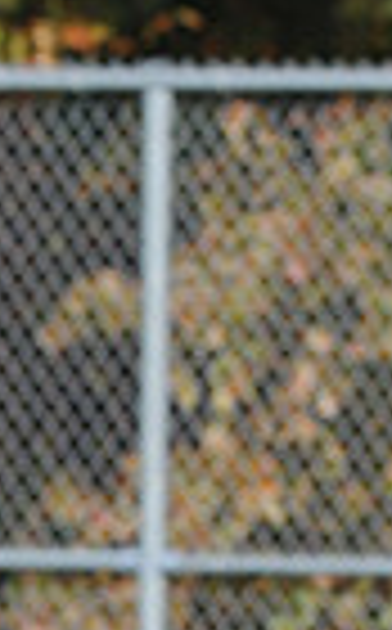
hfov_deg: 0.7
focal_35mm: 1903
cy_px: 1260
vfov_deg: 1.1
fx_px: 32663
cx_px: -214
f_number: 8
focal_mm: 300
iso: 200
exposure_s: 1/500
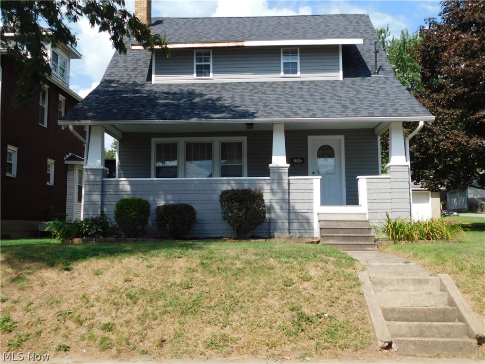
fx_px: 504
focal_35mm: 36
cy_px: 182
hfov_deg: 51.4
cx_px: 242
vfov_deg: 39.7
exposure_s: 1/1000
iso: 125
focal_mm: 6.3
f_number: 3.5
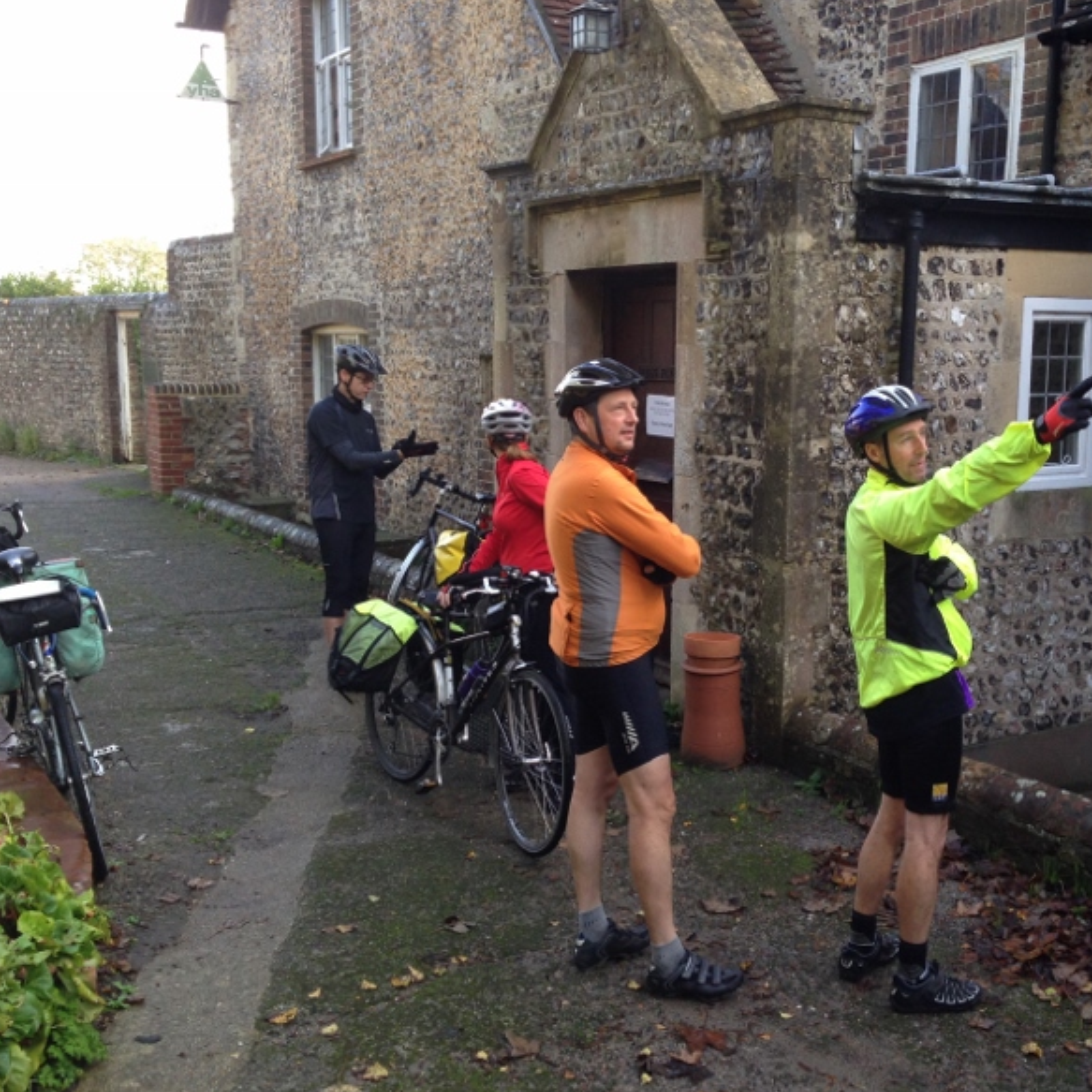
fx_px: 1428
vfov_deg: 41.9
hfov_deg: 41.6
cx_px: 669
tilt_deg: -8.6
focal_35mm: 40
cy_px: 558
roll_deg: -2.0
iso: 64
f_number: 2.4
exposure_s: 1/120
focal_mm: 4.12
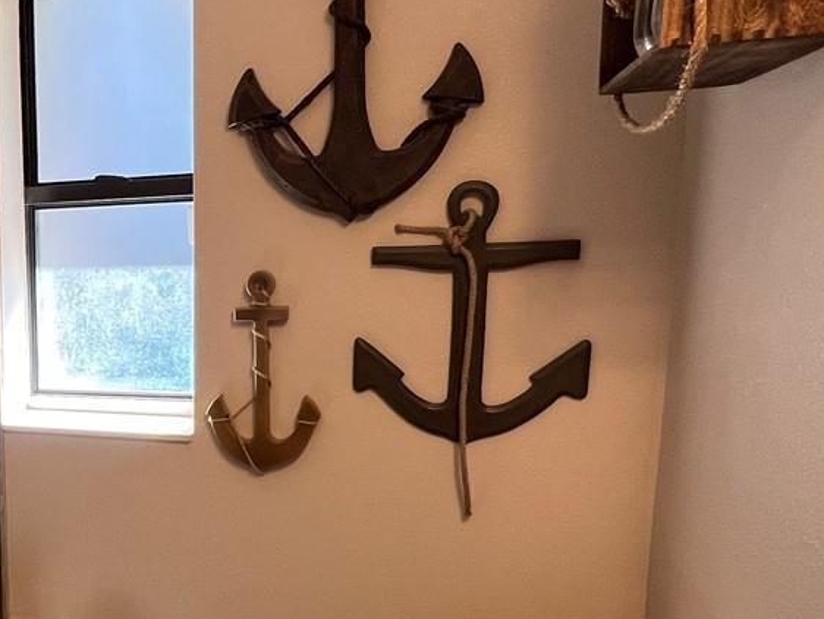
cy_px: 390
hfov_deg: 42.9
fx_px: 881
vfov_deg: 38.4
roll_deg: +1.8
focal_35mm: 37
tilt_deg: -10.5
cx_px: -6
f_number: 1.8
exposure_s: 1/120
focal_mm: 1.57
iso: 125
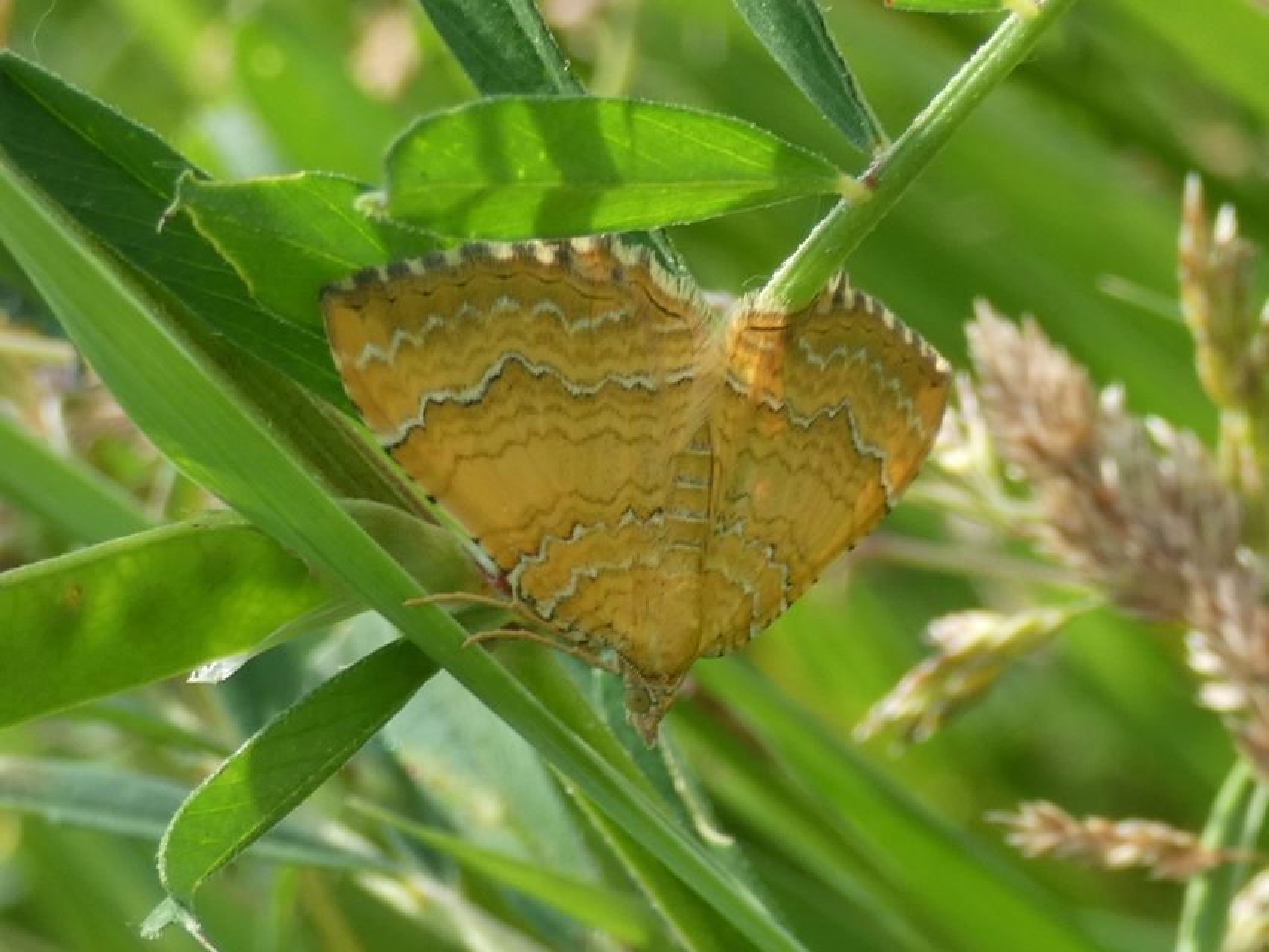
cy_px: 476
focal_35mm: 115
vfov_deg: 12.9
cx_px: 634
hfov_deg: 17.1
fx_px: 4216
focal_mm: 20.5
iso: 80
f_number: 5
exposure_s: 1/80
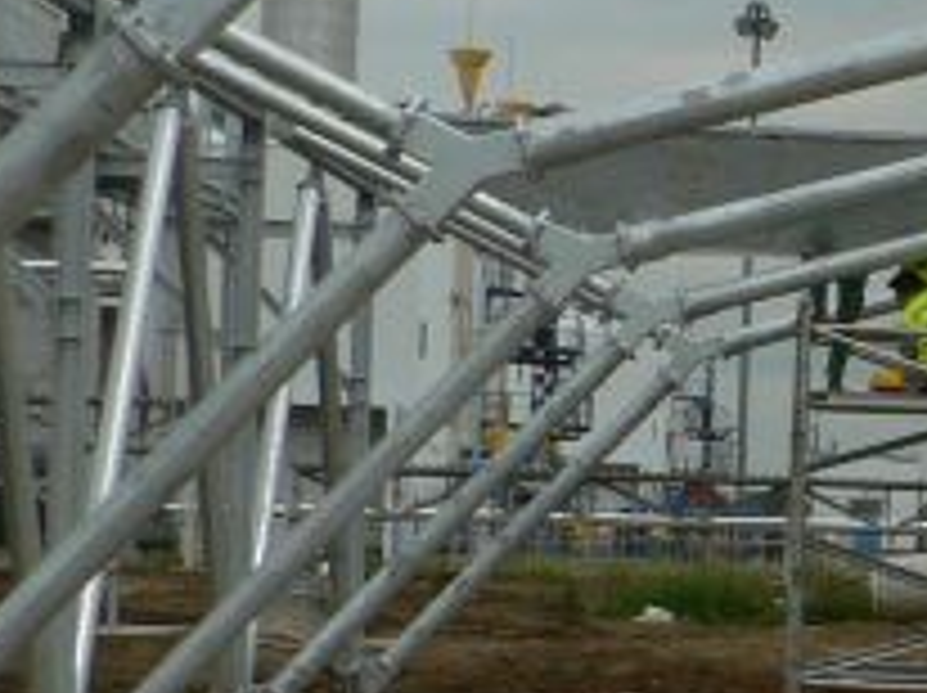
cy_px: 414
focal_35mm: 140
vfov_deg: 10.6
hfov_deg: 12.9
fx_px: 3745
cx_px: 1624
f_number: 5
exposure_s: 1/400
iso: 80
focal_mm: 6
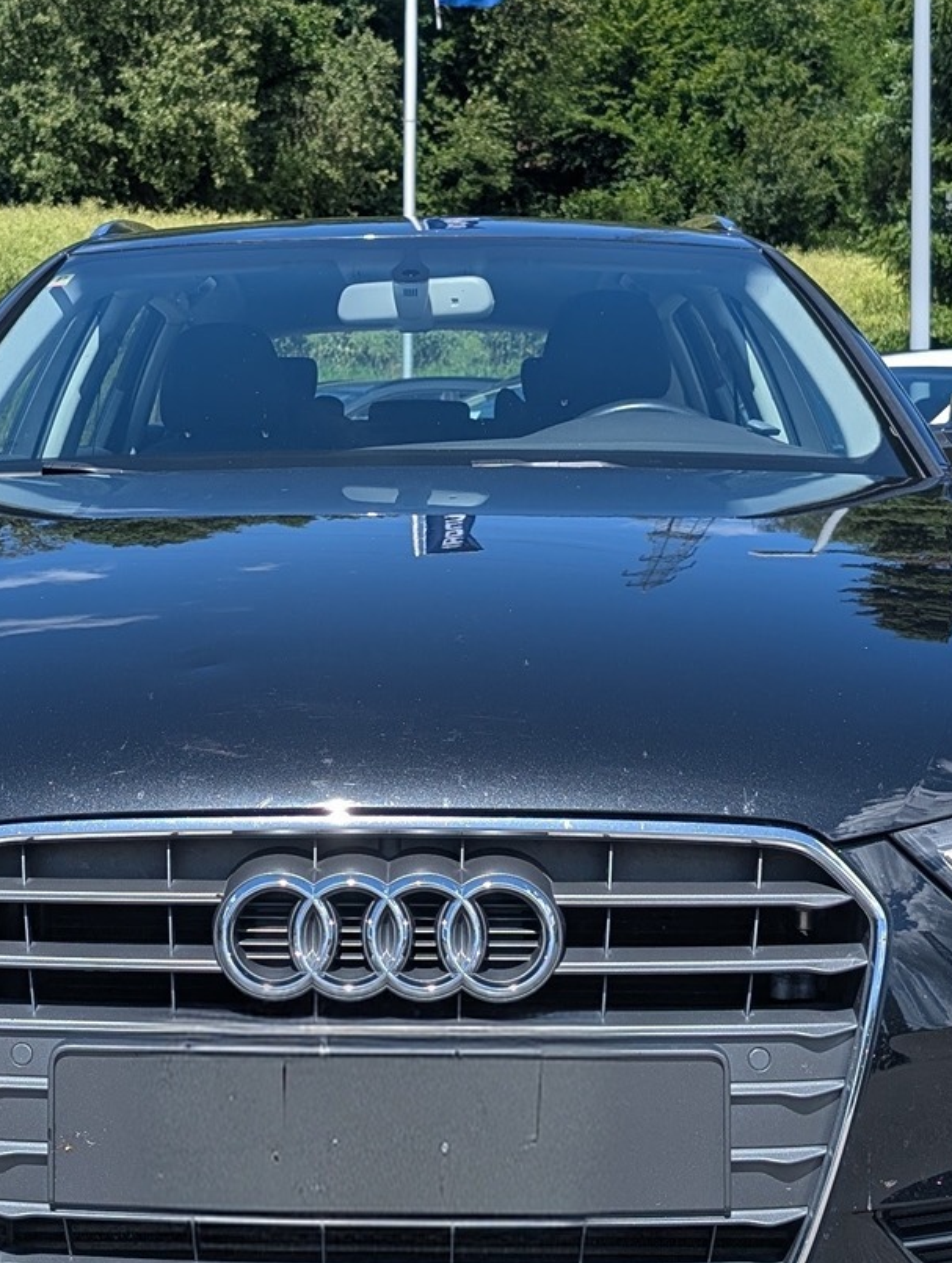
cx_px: 353
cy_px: 588
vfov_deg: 32.1
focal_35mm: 60
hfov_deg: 24.4
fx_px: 2194
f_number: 1.68
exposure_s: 1/775
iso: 19
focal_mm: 6.9
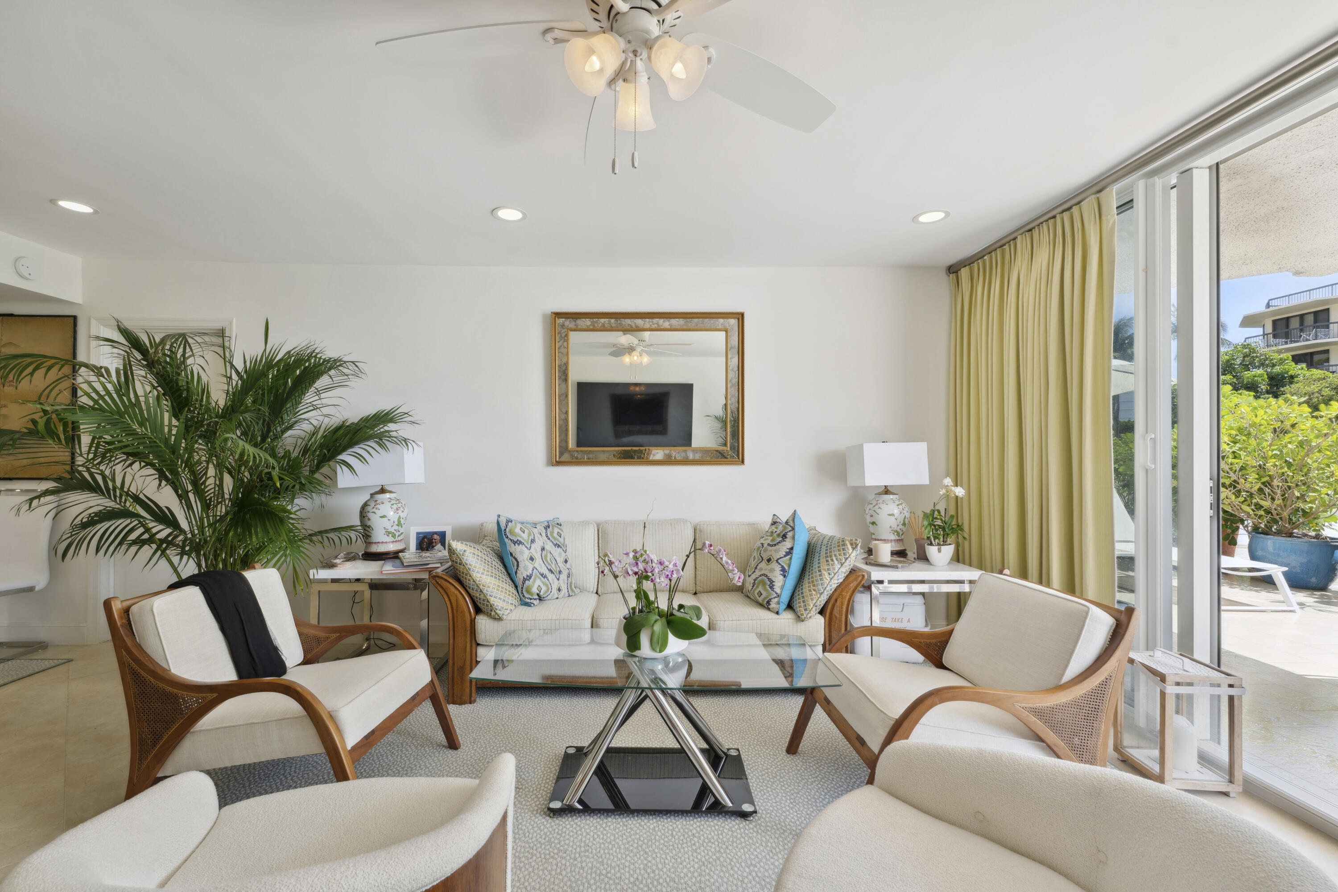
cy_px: 446
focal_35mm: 14
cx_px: 669
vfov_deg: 81.2
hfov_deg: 104.3
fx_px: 520
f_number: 9
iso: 250
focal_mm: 14
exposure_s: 1/30
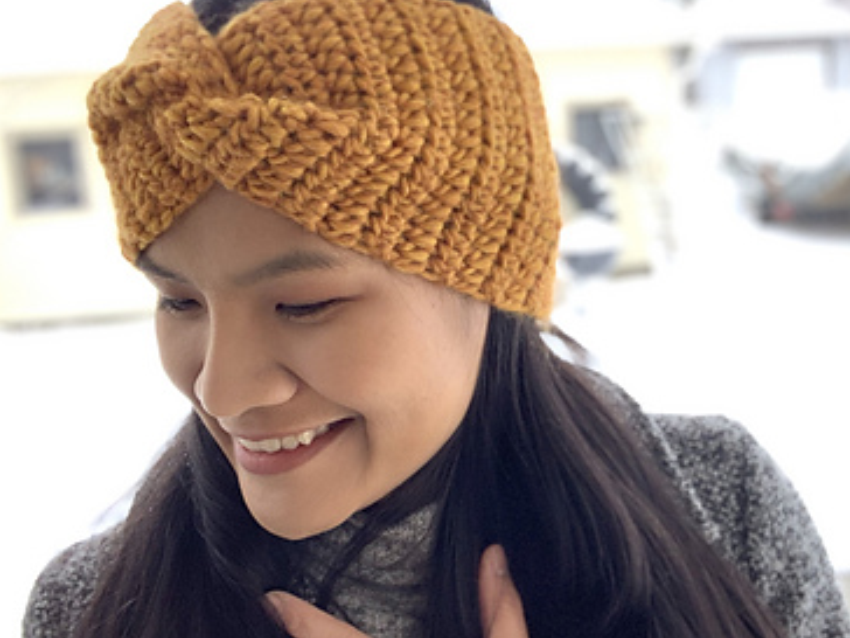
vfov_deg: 32.9
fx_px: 1080
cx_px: 539
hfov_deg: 42.6
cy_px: 310
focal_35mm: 44
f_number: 2.2
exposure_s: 1/60
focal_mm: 2.87
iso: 160
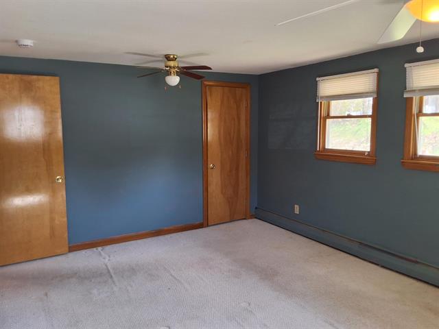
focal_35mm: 28
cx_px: 220
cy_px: 164
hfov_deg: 63.4
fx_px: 355
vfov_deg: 49.7
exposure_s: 1/40
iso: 64
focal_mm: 2.91
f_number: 1.9
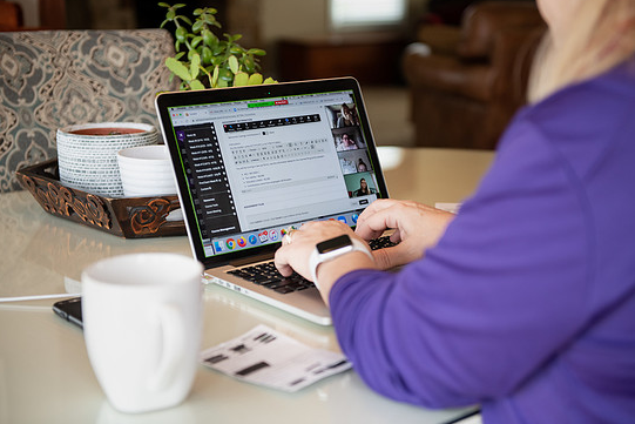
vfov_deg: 22.6
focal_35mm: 60
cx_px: 335
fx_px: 1059
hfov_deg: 33.4
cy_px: 200
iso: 800
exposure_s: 1/200
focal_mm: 56
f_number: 3.2
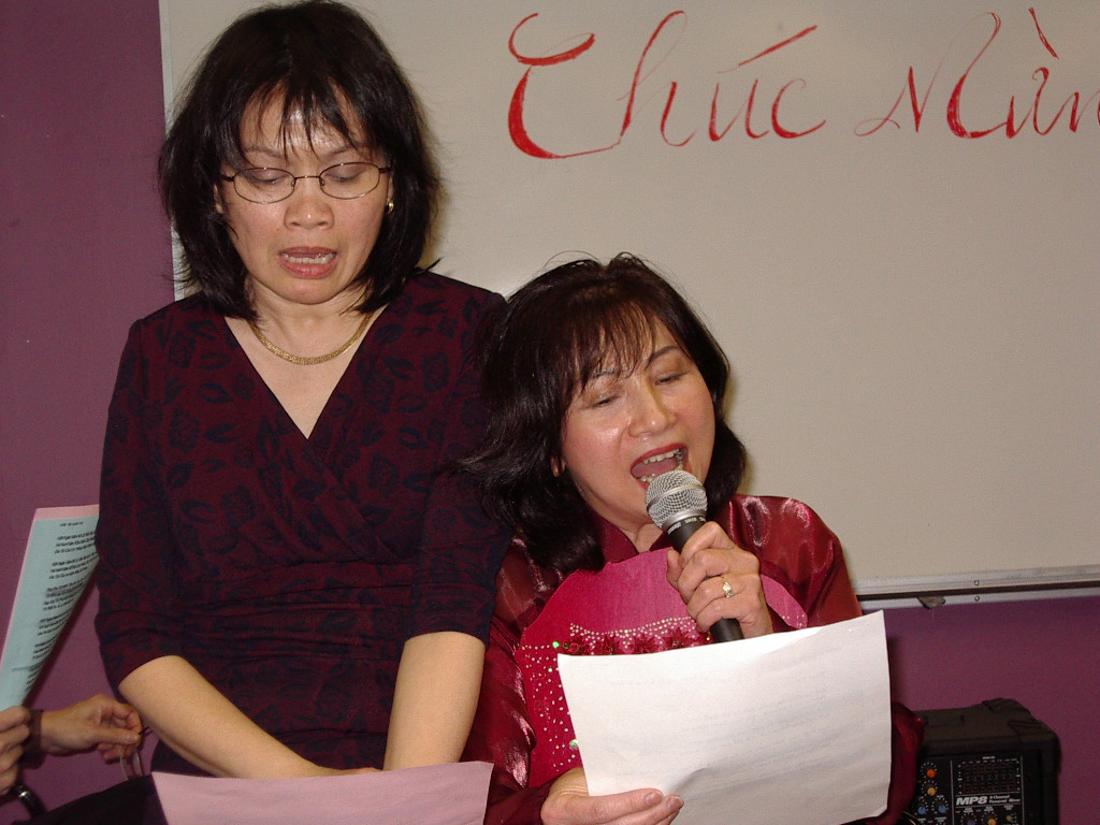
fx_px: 2002
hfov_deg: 30.7
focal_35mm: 63
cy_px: 412
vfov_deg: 23.3
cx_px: 550
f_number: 3.4
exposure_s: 1/60
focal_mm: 9.6
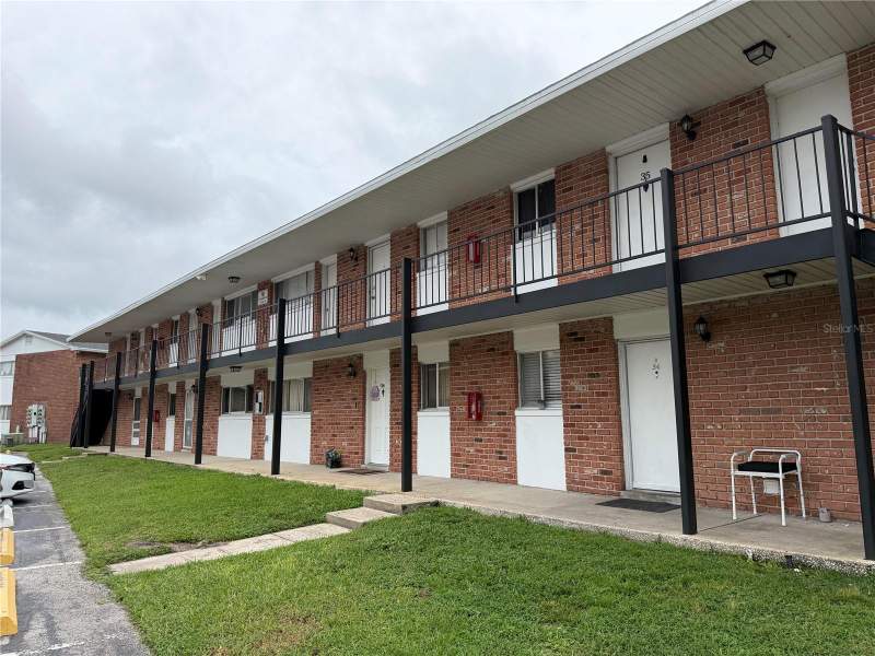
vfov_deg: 56.8
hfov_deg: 71.6
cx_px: 438
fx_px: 607
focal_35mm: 24
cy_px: 328
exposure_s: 1/2907
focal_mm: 6.76
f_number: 1.78
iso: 100
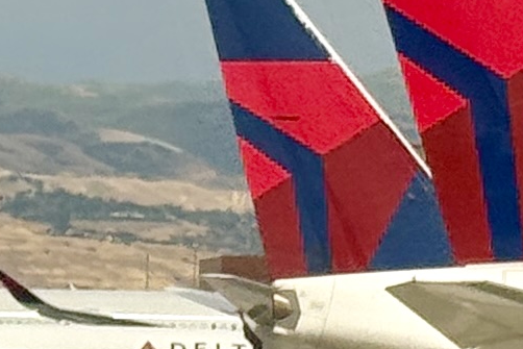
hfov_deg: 7.4
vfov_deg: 4.9
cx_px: 150
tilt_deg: -1.3
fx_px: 4040
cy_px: 498
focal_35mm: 278
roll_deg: -0.6
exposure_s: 1/4878
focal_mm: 6.76
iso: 64
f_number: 1.78
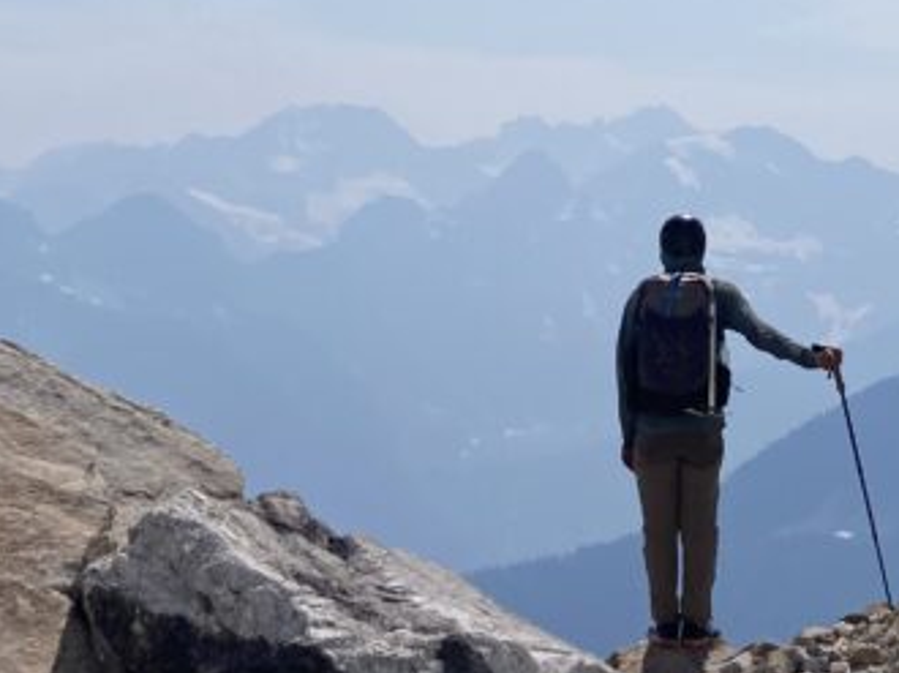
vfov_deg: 16.8
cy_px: 155
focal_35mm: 87
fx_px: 2258
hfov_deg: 22.1
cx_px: 757
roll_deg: +1.3
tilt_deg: +2.1
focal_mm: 3.99
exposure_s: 1/8130
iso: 20
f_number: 1.8
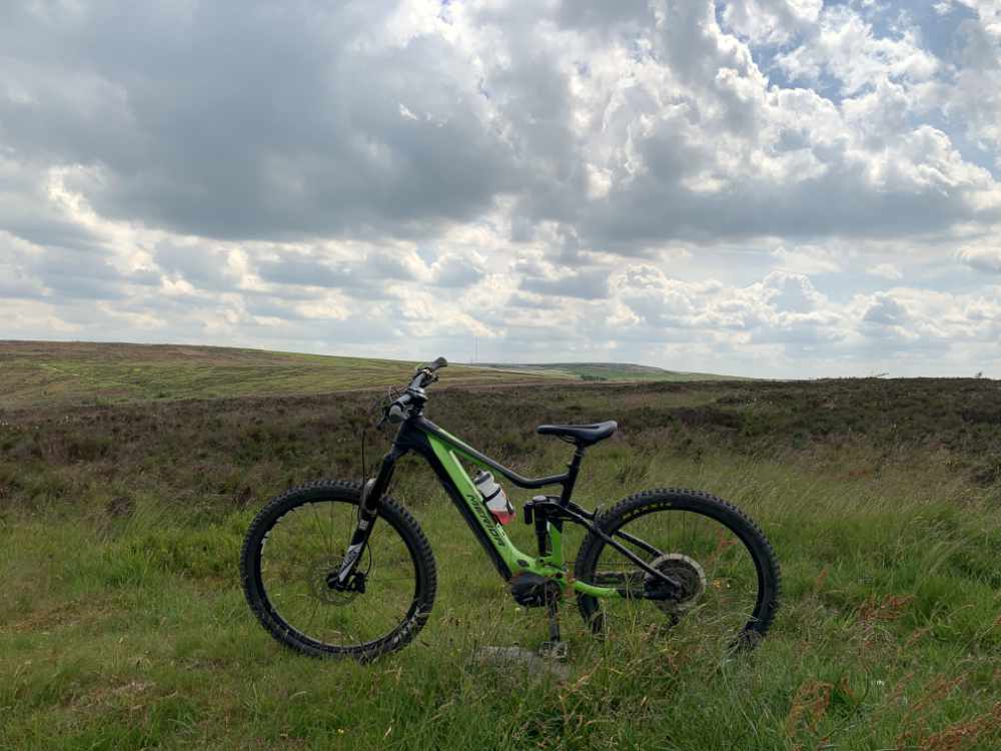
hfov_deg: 67.3
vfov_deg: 53.1
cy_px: 376
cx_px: 500
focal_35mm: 26
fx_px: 752
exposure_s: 1/4673
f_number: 1.8
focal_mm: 4.2
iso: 25
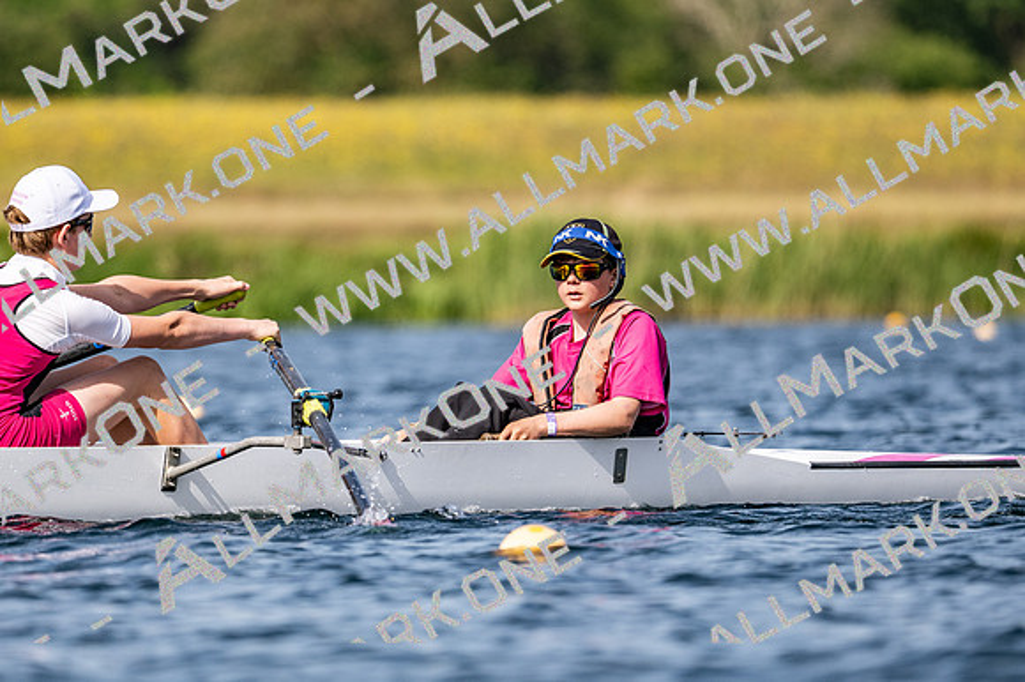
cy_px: 341
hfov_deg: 3.4
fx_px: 17073
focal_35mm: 600
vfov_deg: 2.3
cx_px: 512
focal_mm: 400
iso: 180
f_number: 4.5
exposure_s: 1/2500
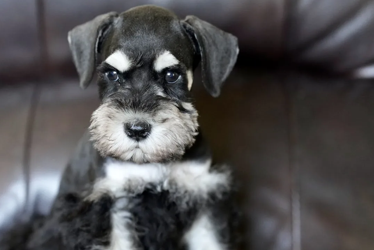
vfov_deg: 9.8
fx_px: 1455
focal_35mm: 140
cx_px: 164
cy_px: 171
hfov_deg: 14.6
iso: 3200
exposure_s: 1/160
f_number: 2.8
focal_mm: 93
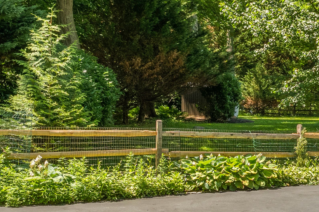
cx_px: 510
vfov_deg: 18.9
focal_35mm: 72
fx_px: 638
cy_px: 89
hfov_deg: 22.0
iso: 250
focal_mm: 14
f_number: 9
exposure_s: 1/50
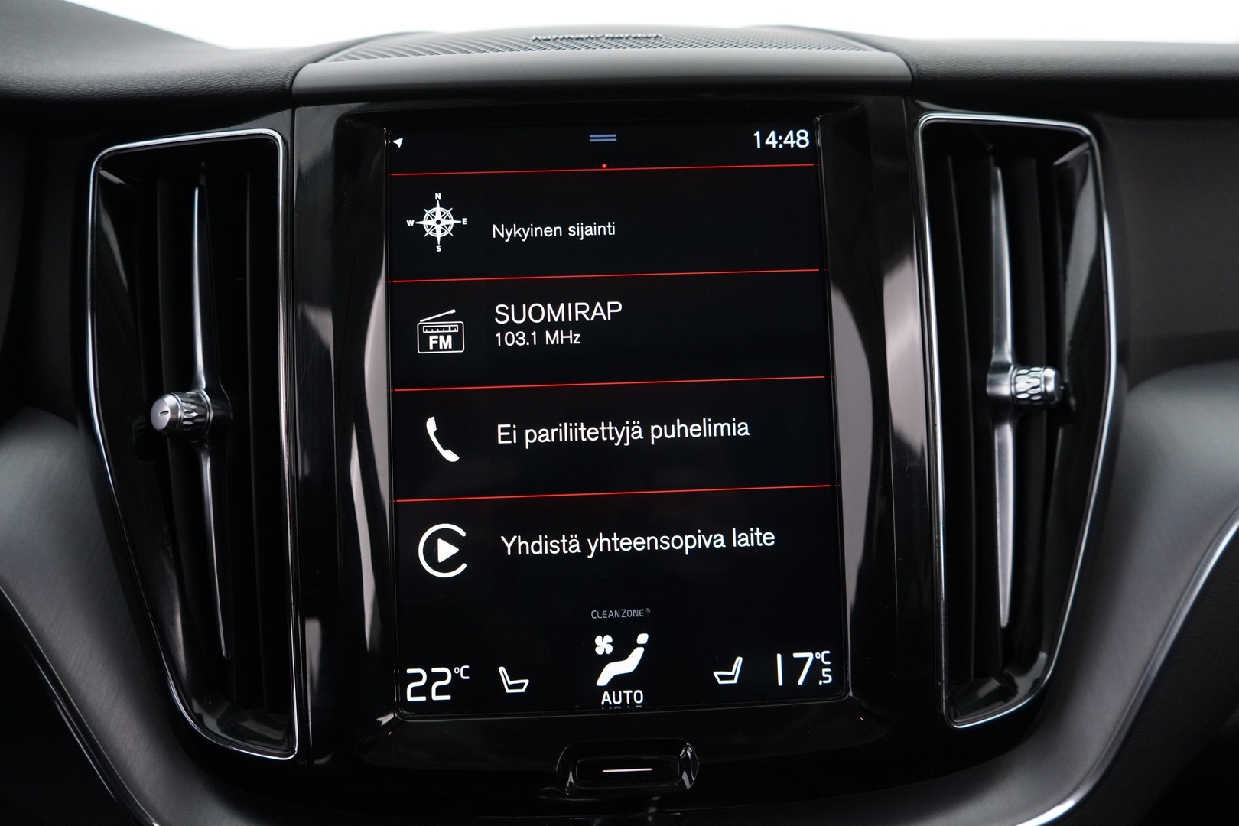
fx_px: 964
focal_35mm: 28
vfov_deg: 46.4
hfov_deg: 65.5
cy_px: 413
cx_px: 620
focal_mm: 28
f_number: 3.5
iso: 4000
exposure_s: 1/60
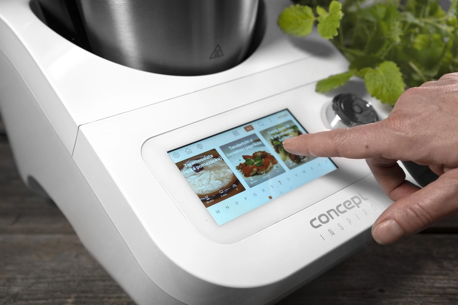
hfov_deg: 50.7
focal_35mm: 38
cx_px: 229
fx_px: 483
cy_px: 152
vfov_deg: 35.1
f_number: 5
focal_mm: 38
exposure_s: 1/200
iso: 800
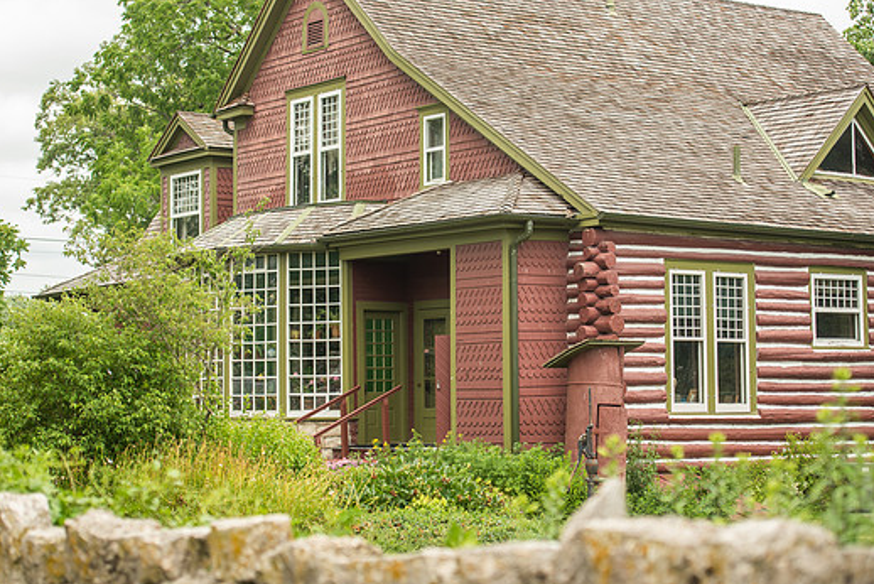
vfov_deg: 17.1
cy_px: 274
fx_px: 1943
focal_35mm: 80
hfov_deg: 25.3
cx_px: 427
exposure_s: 1/800
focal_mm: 70
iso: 160
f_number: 3.2
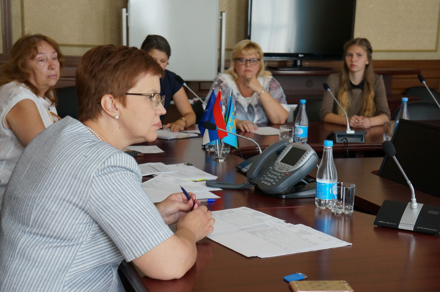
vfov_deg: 22.6
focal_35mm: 60
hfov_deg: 33.4
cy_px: 146
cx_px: 220
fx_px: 733
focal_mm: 40
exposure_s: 1/125
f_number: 4.5
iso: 1600
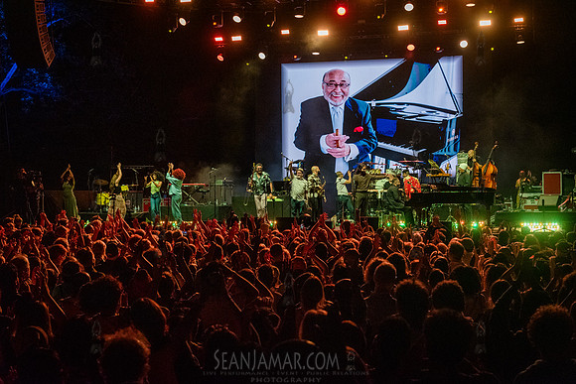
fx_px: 946
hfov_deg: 33.9
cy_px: 192
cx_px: 285
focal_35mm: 59
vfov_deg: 23.0
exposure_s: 1/1000
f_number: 4
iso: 6400
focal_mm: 58
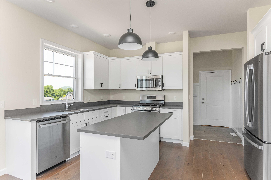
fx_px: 143
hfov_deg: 86.9
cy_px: 90
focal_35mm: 19
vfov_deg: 64.6
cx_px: 136
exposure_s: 1/100
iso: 250
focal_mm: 13
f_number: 6.3
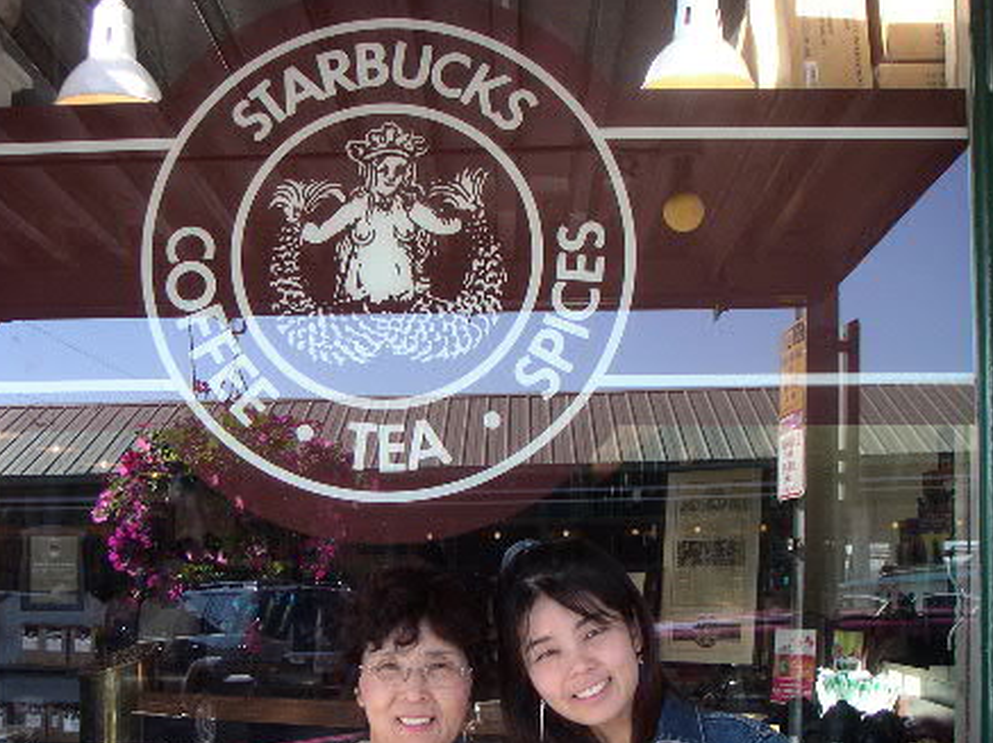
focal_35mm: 47
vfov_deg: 30.7
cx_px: 475
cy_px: 451
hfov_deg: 40.5
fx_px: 1347
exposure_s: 1/100
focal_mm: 6
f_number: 2.8
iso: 50
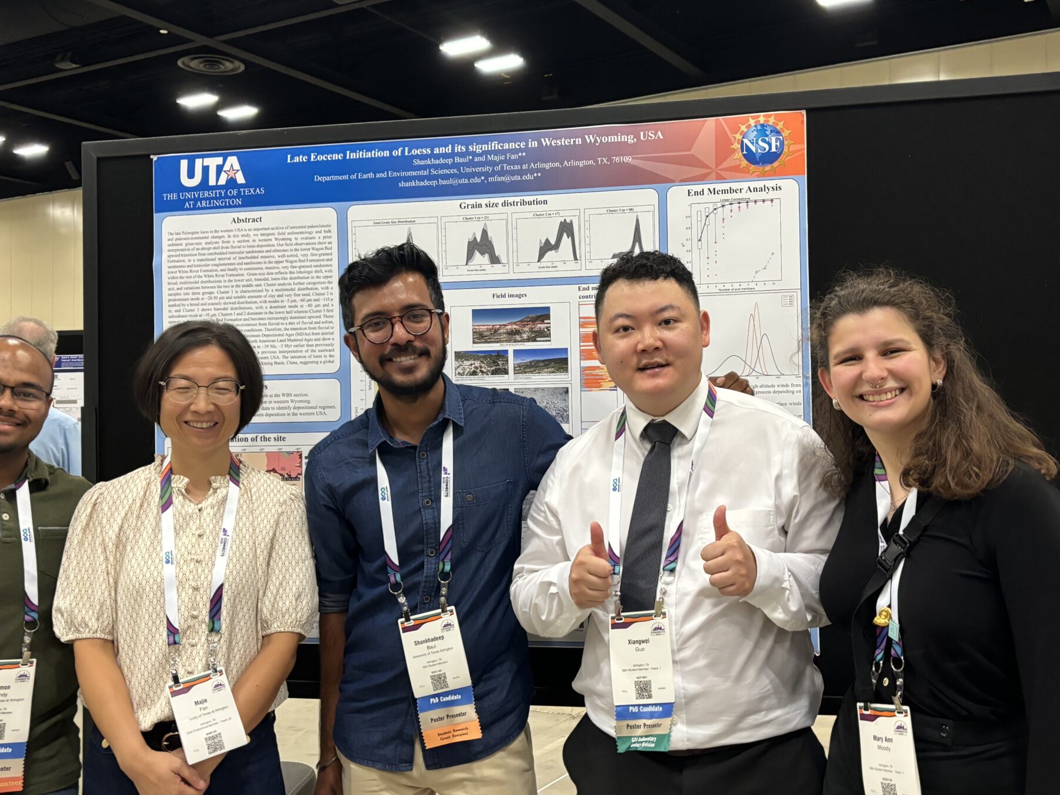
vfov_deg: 38.7
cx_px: 560
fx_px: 1133
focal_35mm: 37
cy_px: 377
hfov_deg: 50.1
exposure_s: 1/60
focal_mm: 5.96
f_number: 1.6
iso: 320
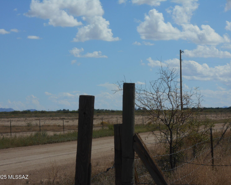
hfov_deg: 14.2
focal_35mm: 136
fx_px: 930
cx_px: 114
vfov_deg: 11.3
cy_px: 92
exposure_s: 1/800
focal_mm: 23
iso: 80
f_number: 6.5
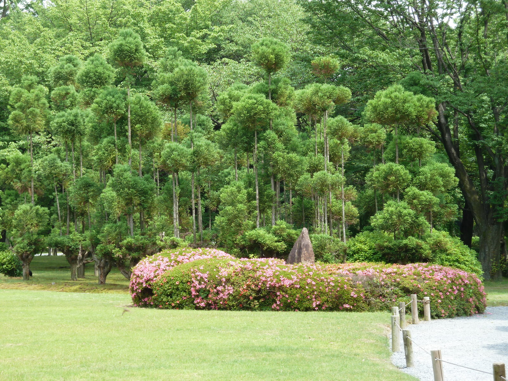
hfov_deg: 17.7
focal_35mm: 111
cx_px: 254
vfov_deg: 13.3
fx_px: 1629
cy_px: 190
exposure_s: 1/125
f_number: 4.4
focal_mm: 18.2
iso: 80
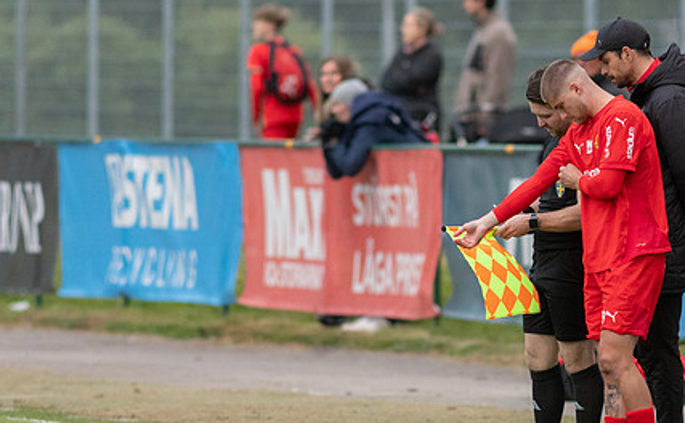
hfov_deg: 2.5
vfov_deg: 1.6
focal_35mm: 833
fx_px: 15504
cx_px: 594
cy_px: 218
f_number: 3.2
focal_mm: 300
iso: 1600
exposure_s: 1/1250
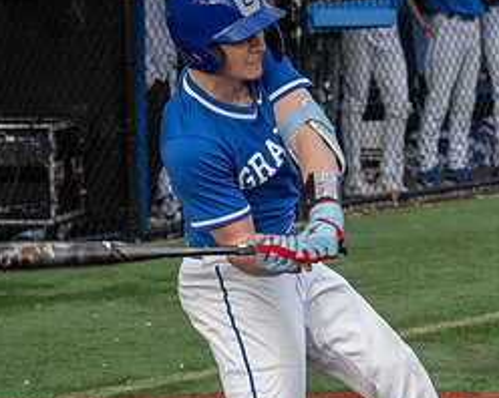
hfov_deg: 8.5
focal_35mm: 226
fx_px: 3335
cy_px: 219
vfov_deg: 6.8
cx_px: 425
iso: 1600
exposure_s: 1/1600
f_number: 5.6
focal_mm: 80
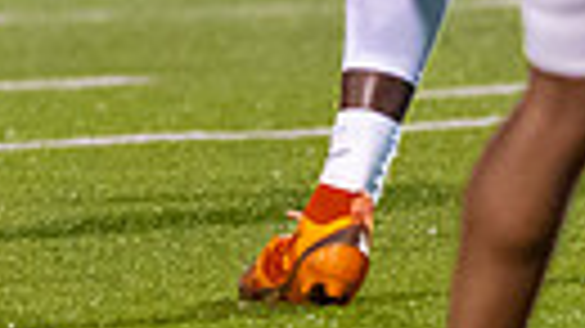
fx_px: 21336
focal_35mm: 1376
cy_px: -503
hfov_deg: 1.6
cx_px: -398
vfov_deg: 0.9
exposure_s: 1/1000
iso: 1600
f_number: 1.8
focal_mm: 135
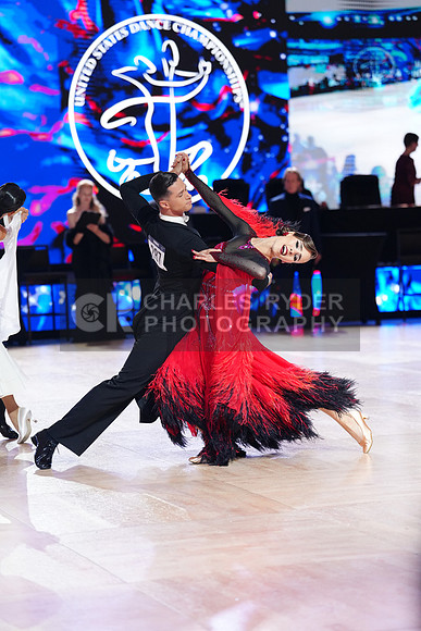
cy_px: 316
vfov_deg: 18.9
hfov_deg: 12.7
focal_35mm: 108
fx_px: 1893
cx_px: 210
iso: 2000
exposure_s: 1/500
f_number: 2.8
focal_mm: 108
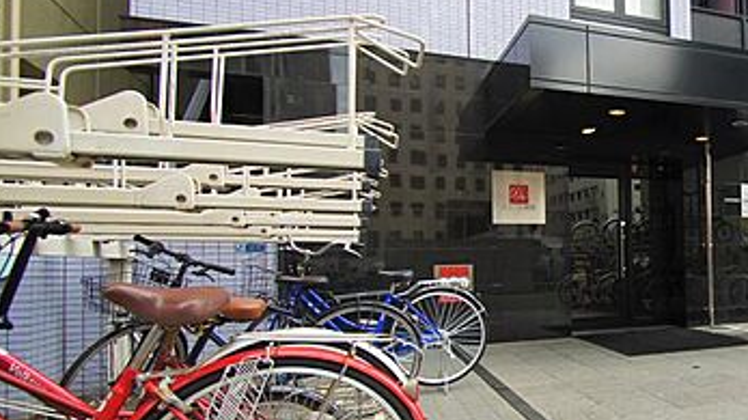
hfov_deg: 56.3
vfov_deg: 40.1
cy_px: 224
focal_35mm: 29
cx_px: 683
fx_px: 575
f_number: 4.5
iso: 100
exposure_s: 1/40
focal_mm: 10
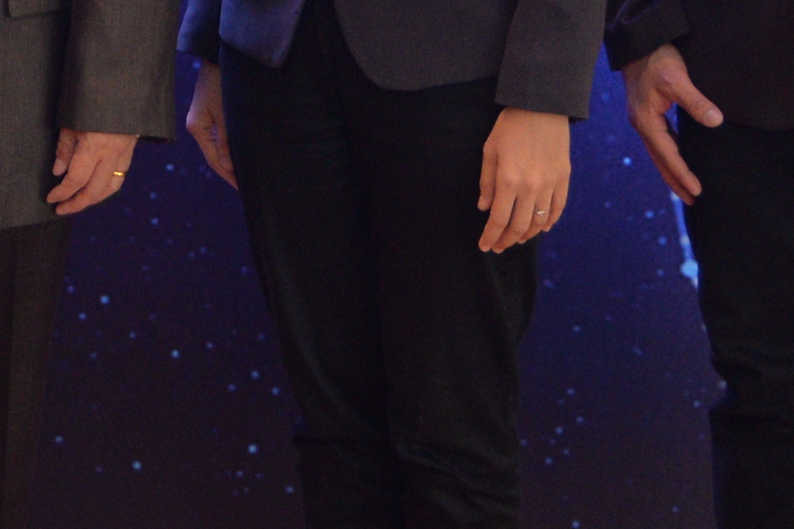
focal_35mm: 178
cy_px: -355
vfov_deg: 7.5
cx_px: -78
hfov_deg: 11.4
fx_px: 3925
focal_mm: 35
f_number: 2.8
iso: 1250
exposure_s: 1/200
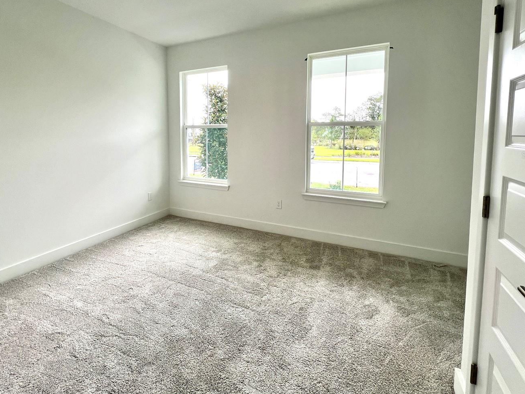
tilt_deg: -5.1
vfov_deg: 77.1
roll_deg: -0.5
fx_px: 243
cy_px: 155
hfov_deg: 94.2
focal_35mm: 16
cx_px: 237
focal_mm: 1.57
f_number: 1.8
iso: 32
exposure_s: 1/231
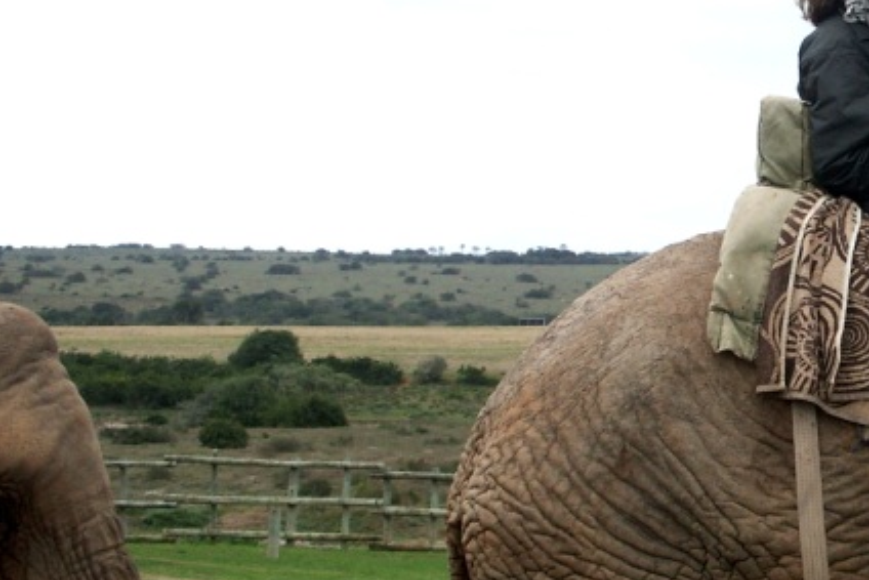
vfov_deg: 13.3
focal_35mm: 103
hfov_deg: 19.0
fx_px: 2487
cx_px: 967
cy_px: 260
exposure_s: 1/160
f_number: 3.5
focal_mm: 8.7
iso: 50
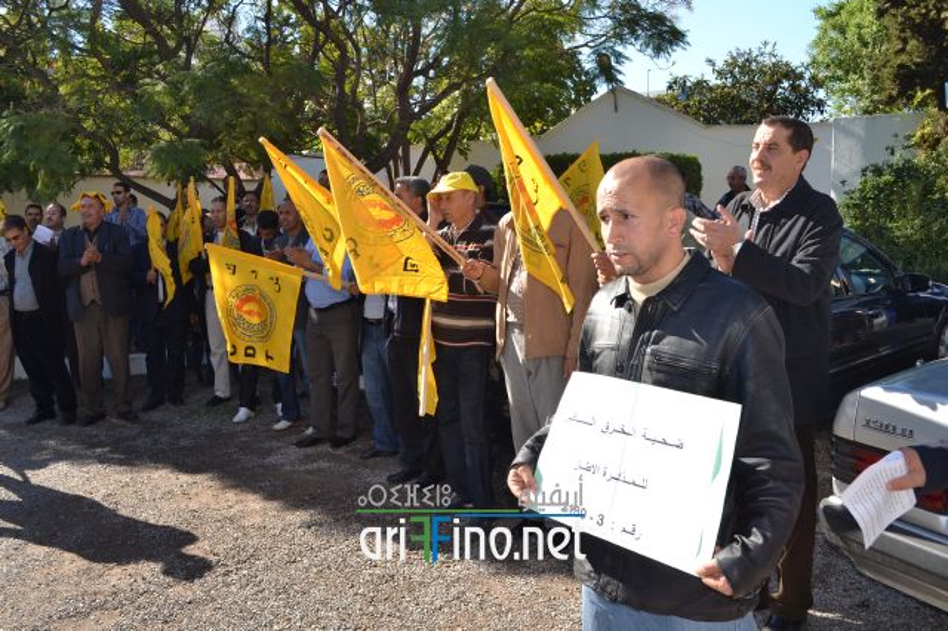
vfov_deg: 43.6
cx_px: 474
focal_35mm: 30
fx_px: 790
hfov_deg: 62.0
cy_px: 316
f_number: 8
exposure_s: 1/200
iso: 100
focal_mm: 20
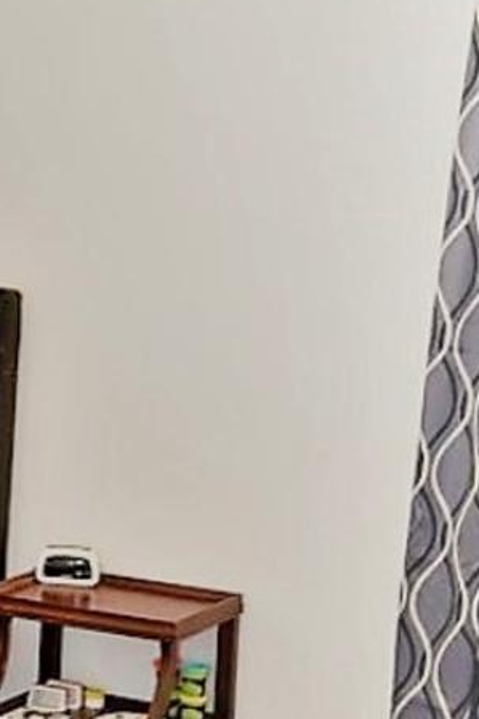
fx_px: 2257
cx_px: -233
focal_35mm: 113
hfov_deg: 11.6
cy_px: 440
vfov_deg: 18.1
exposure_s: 1/60
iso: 640
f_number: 3.8
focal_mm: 22
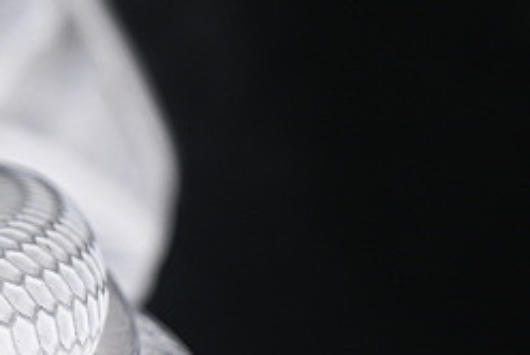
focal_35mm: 326
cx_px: -622
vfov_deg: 4.2
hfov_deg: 6.1
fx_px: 4805
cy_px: 0
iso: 160
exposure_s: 1/60
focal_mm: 50
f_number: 6.3
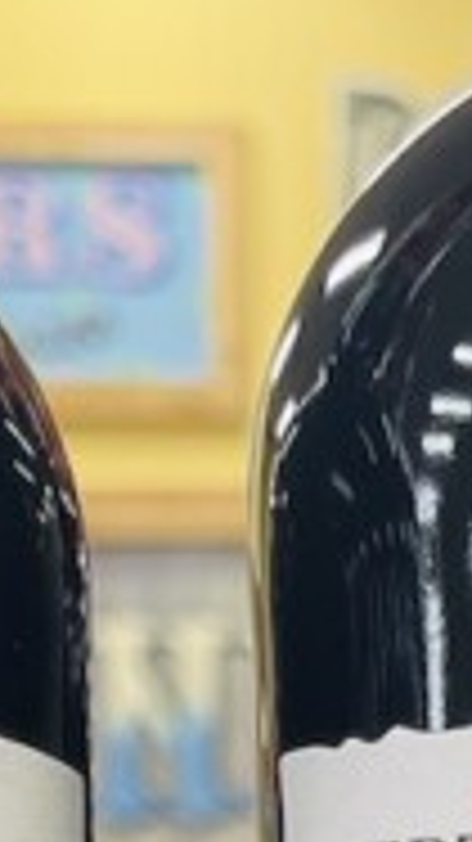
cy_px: 1531
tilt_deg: -2.8
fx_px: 3320
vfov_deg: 13.0
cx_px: 1308
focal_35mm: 149
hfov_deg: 7.4
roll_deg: -0.3
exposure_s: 1/100
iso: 100
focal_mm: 5.1
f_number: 1.6
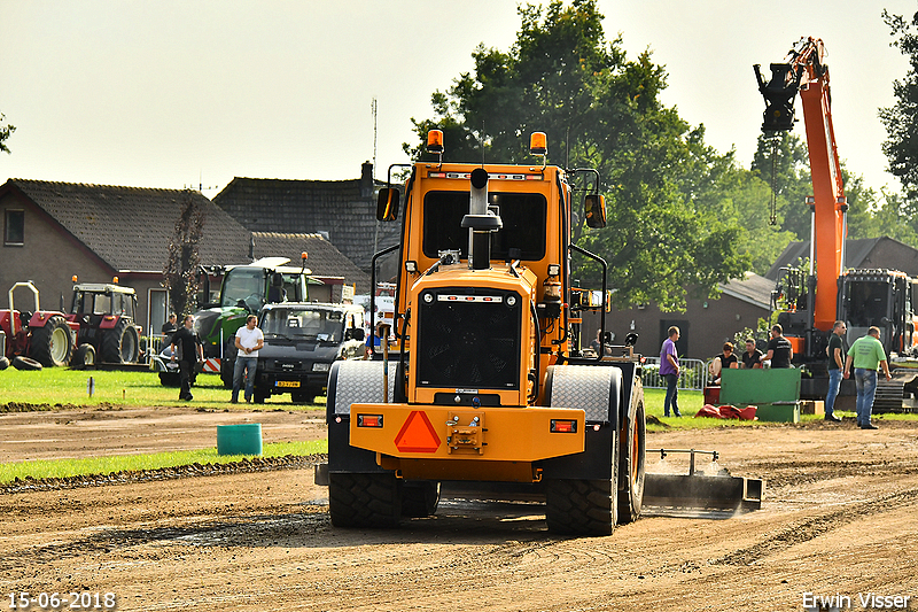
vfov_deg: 6.3
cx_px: 459
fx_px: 5545
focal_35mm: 218
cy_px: 306
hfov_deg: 9.5
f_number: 9
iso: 400
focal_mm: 145
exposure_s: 1/1250
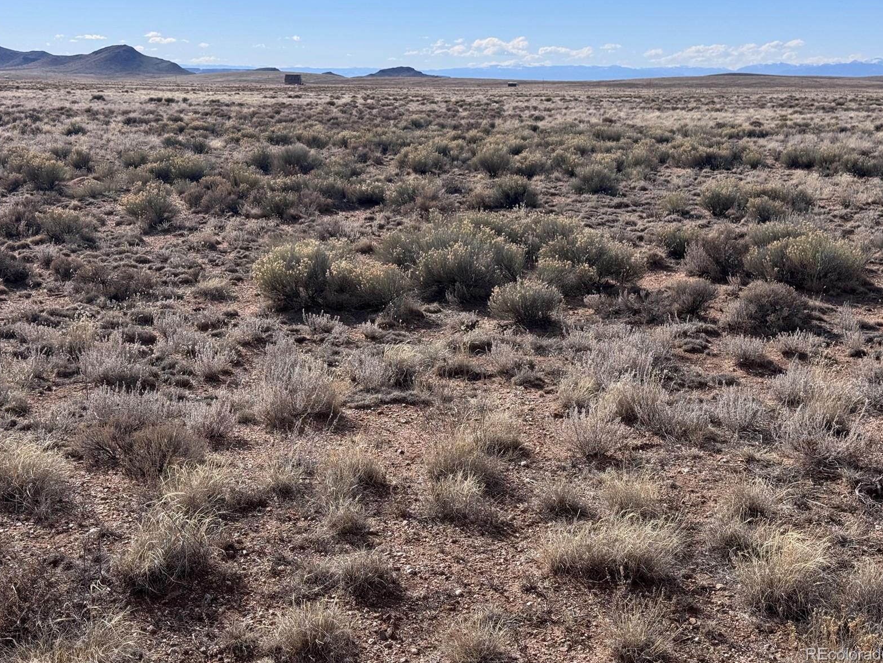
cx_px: 446
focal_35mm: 49
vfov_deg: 29.7
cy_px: 328
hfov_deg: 38.9
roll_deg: -1.4
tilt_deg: -12.6
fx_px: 1250
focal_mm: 6.76
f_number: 1.78
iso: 64
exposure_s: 1/5848
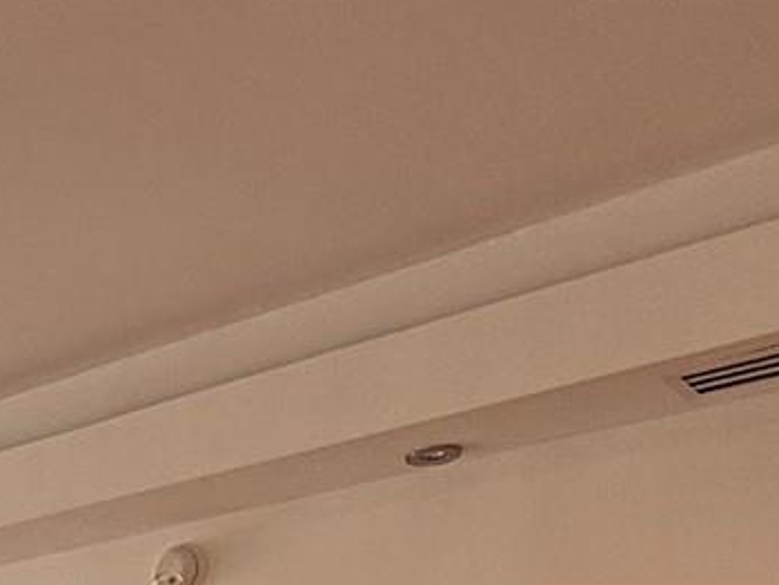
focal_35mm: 64
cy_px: 1088
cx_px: -425
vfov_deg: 17.8
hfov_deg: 23.4
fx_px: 1441
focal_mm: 2.22
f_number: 2.2
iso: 64
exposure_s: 1/169
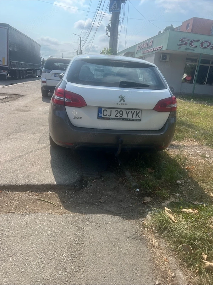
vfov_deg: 67.3
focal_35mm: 26
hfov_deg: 53.1
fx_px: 213
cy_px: 142
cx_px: 106
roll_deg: -4.7
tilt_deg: -13.3
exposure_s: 1/3077
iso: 50
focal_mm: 5.7
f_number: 1.5
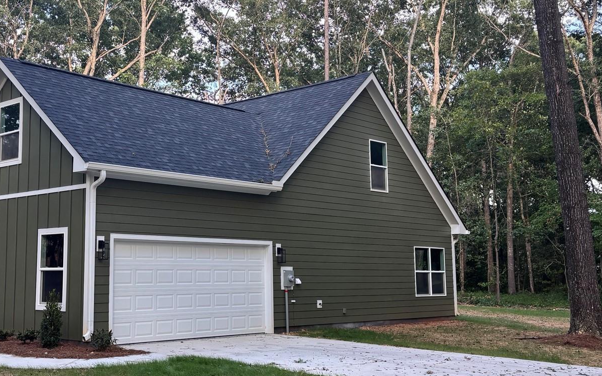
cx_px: 194
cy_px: 168
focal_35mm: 47
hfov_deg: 42.0
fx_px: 771
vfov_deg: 27.4
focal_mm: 5.96
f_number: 1.6
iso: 50
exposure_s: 1/190
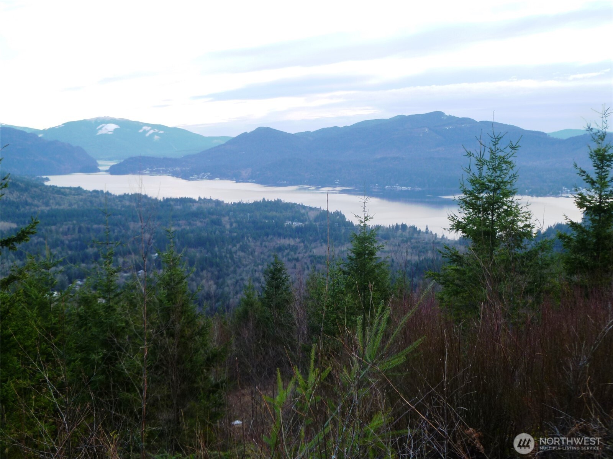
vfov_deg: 36.8
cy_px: 230
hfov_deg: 47.9
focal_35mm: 39
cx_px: 306
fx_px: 691
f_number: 3.7
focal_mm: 6.9
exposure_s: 1/40
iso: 80
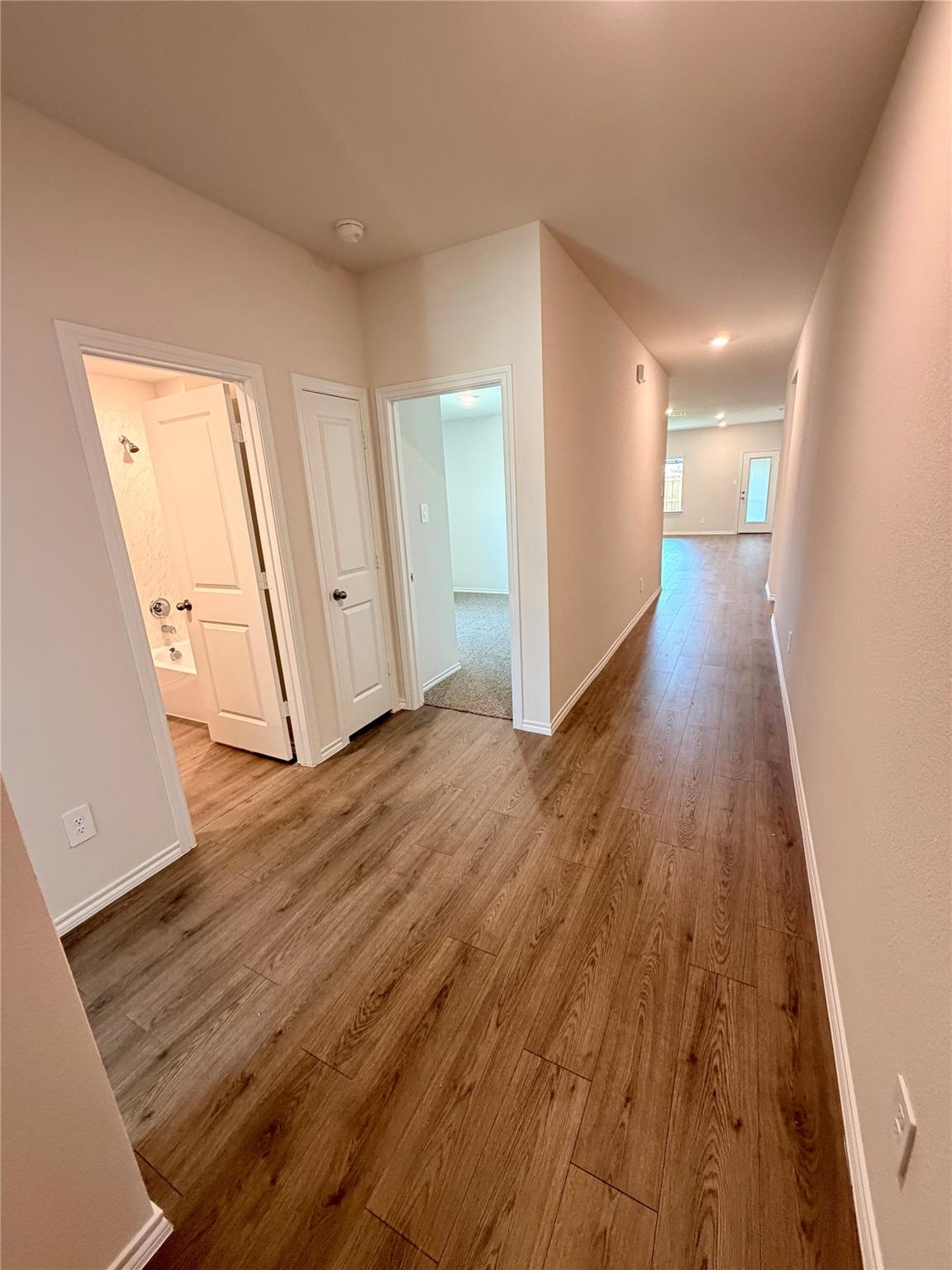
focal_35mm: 14
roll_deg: +2.7
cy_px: 635
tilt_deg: -15.1
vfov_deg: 102.1
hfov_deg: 85.7
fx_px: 513
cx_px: 476
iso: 500
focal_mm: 2.22
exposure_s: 1/60
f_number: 2.2
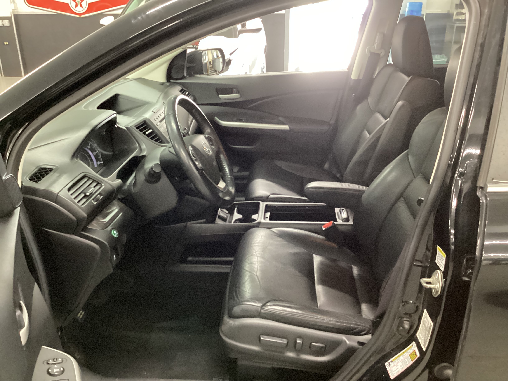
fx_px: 455
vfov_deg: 45.4
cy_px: 190
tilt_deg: -25.6
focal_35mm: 31
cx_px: 254
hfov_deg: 58.4
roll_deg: -0.2
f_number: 2.4
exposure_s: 1/25
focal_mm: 3.3
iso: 640
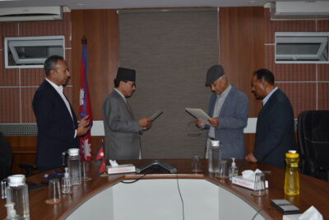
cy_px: 110
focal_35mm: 39
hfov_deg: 49.5
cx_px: 164
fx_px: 357
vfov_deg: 34.2
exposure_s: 1/50
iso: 100
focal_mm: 26
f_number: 4.2
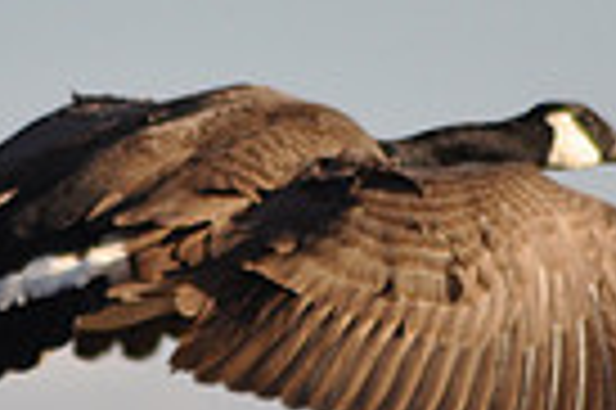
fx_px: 32540
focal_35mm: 1904
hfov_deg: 1.1
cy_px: 178
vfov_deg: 0.7
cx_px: 315
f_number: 6.3
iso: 400
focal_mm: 300
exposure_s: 1/1600
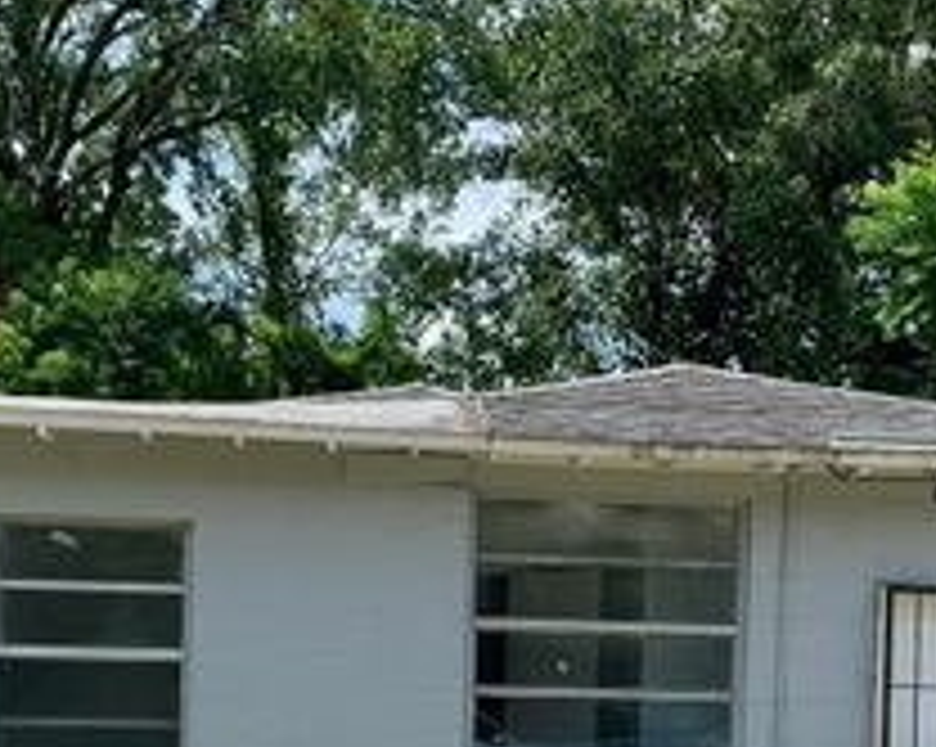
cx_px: 500
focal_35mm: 61
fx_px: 1688
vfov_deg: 24.0
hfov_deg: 31.0
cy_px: 727
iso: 25
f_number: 1.8
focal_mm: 4.25
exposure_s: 1/1111
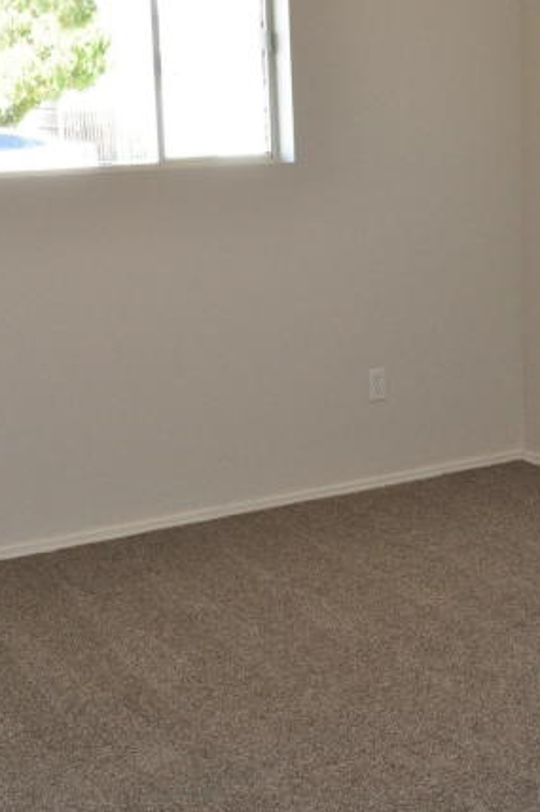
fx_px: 1331
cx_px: 382
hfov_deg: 22.8
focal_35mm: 59
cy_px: 362
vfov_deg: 33.9
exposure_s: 1/30
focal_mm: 22
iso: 900
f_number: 11
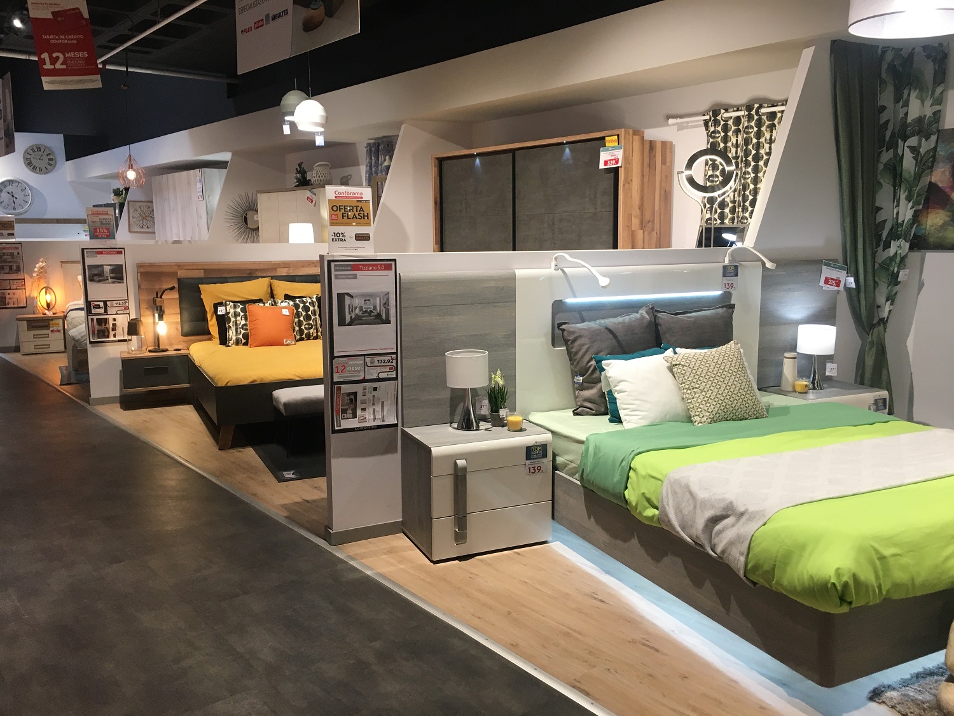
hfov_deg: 61.7
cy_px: 358
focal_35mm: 29
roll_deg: +0.4
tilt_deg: -8.2
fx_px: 799
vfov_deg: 48.2
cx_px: 477
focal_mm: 4.15
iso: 50
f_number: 2.2
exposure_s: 1/33
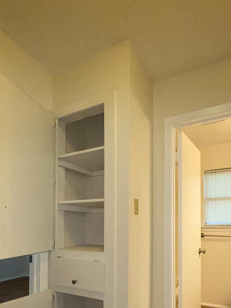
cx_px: 131
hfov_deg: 58.6
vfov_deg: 69.6
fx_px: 205
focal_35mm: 23
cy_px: 227
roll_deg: -0.3
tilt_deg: +0.6
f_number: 2.2
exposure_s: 1/120
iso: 125
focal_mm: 2.22
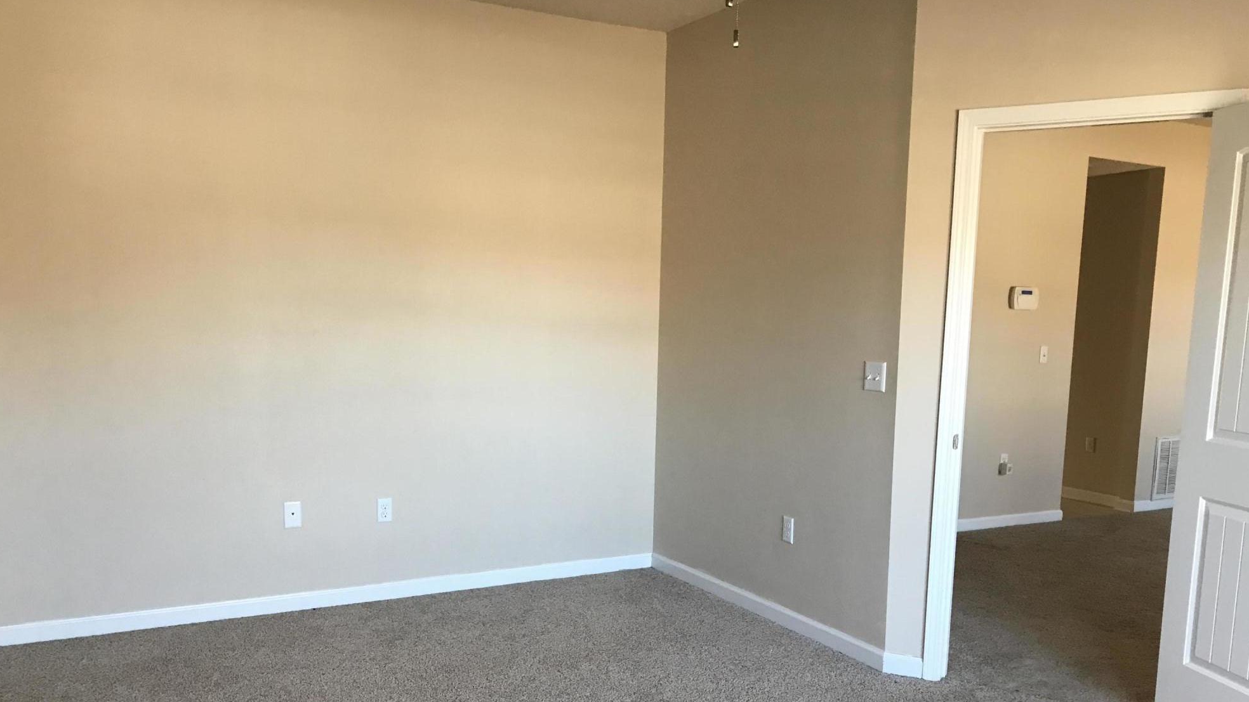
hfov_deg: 62.6
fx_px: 1027
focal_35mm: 31
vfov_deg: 37.4
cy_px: 458
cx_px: 628
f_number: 1.8
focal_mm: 3.99
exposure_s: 1/30
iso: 40
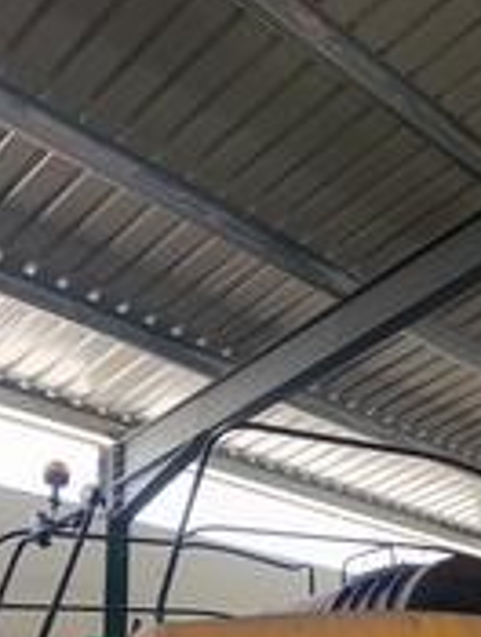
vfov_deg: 32.0
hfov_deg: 27.0
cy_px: 670
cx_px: 324
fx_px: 997
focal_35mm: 54
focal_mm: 6.14
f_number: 1.6
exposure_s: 1/100
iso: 800
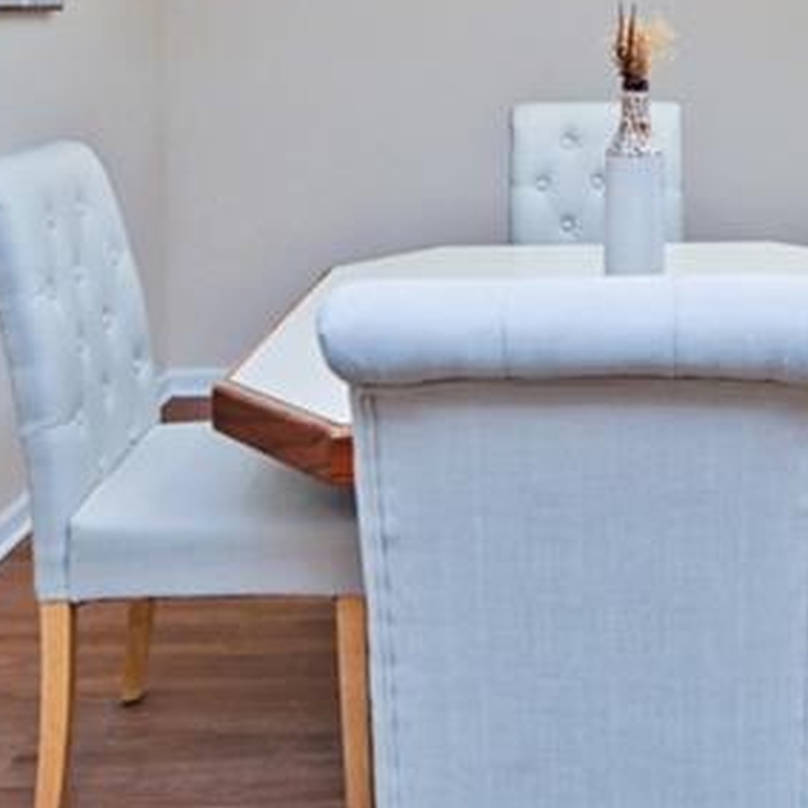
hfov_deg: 38.2
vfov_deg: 35.9
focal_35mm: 43
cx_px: 605
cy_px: 29
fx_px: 1136
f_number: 4
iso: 320
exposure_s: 1/60
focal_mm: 14
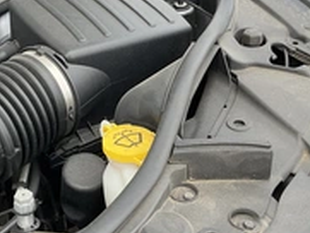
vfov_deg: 22.9
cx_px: 92
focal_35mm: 64
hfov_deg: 29.9
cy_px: 91
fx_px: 574
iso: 20
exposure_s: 1/245
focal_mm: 3
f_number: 1.8
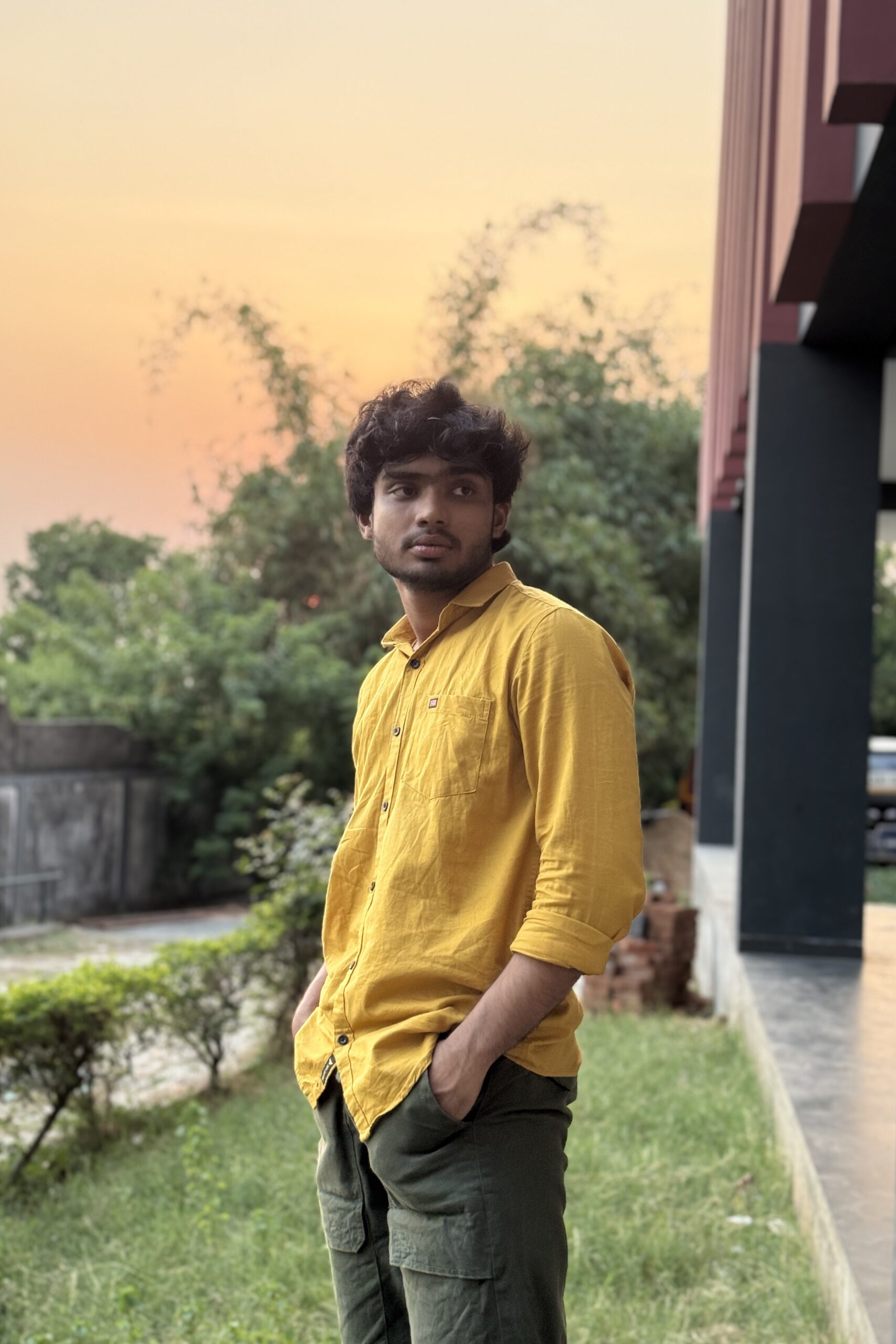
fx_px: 1867
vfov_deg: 39.6
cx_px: 420
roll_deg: -2.2
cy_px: 673
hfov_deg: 27.0
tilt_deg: +1.6
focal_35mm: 50
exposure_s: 1/119
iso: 100
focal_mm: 6.76
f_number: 1.78
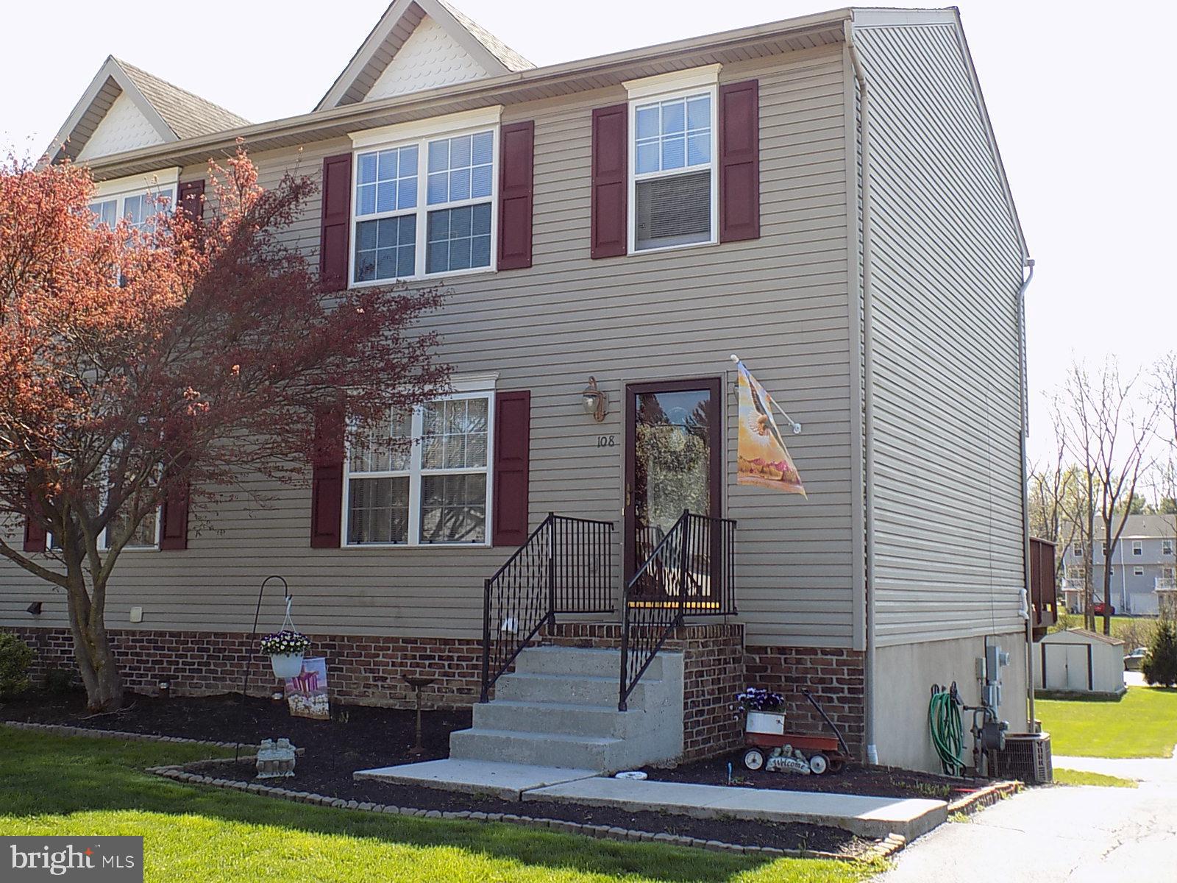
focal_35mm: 37
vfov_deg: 38.7
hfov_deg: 50.1
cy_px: 442
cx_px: 588
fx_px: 1258
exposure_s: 1/250
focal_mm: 6.6
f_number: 3.5
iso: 80
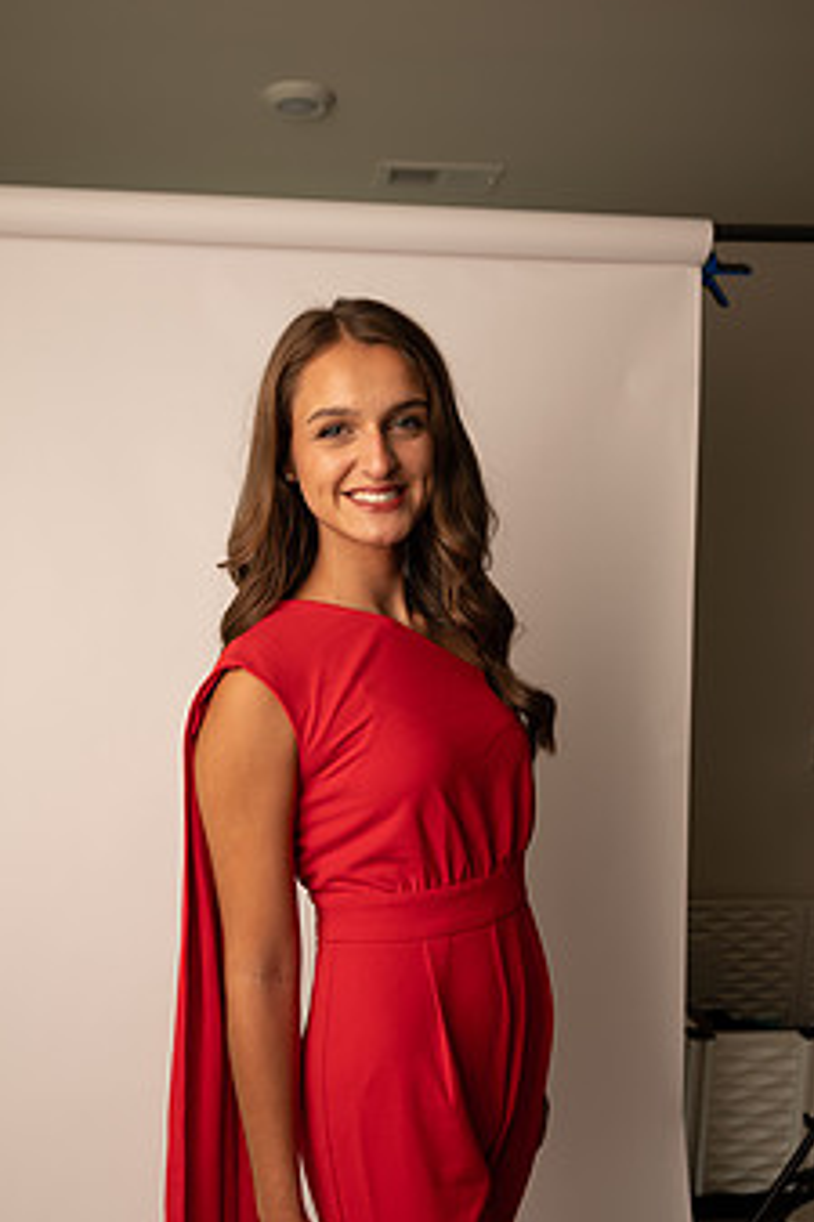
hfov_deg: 41.0
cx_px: 362
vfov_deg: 57.7
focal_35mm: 32
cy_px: 795
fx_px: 1086
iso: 100
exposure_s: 1/160
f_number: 3.2
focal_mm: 24
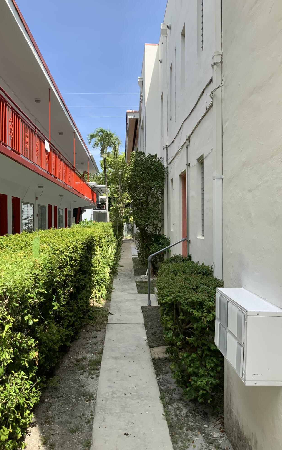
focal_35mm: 31
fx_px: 381
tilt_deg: -1.8
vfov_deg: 61.2
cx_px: 146
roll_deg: +0.3
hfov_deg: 40.6
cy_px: 227
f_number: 1.8
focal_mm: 3
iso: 16
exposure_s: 1/842
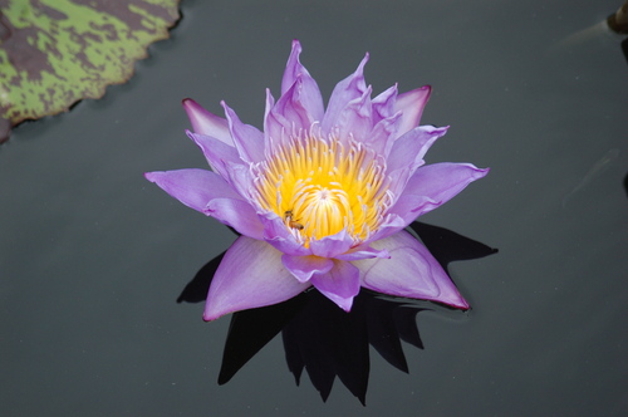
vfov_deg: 10.6
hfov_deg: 15.9
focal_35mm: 129
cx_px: 314
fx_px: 2247
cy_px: 208
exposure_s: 1/500
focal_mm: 86
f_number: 4
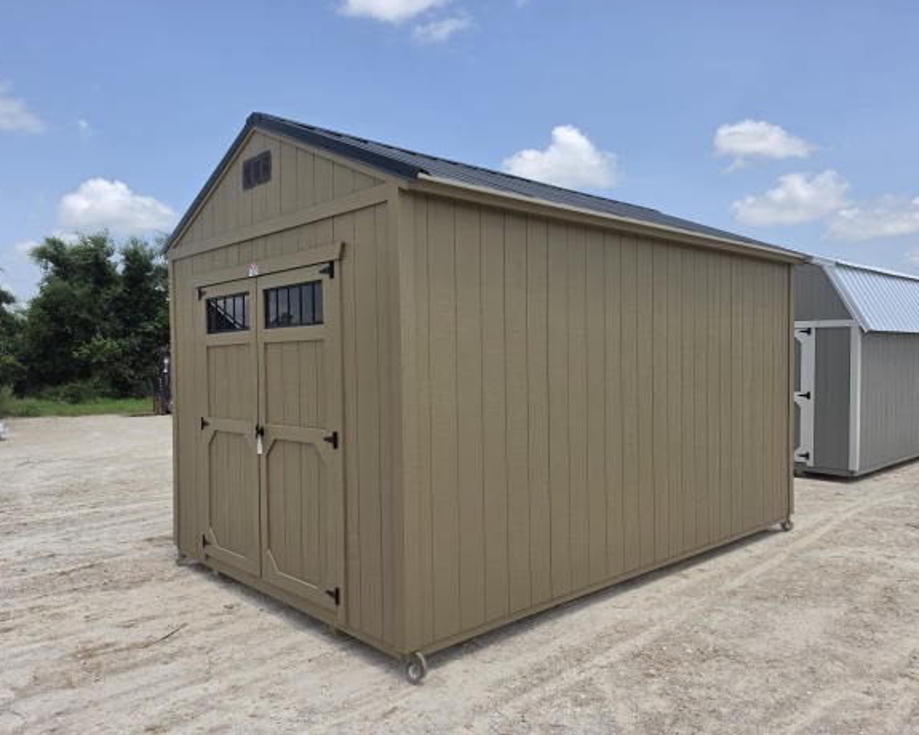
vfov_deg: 56.8
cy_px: 379
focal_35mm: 25
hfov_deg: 68.1
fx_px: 680
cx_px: 436
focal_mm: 6.5
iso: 64
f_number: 1.4
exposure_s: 1/7622
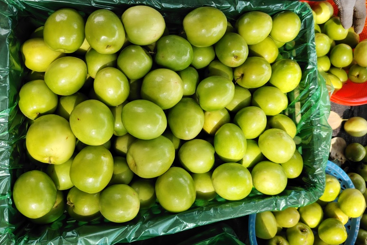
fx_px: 265
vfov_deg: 49.5
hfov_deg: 69.4
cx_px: 183
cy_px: 111
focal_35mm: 26
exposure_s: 1/101
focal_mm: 5.25
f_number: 1.75
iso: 100
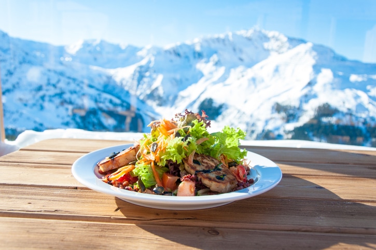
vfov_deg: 41.6
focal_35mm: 32
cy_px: 125
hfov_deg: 59.5
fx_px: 329
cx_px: 188
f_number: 6.3
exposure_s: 1/1600
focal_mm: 21
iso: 640
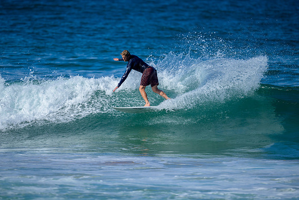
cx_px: 150
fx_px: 6691
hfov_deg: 2.6
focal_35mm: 805
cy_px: 100
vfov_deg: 1.7
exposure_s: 1/2500
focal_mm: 800
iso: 250
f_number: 6.3
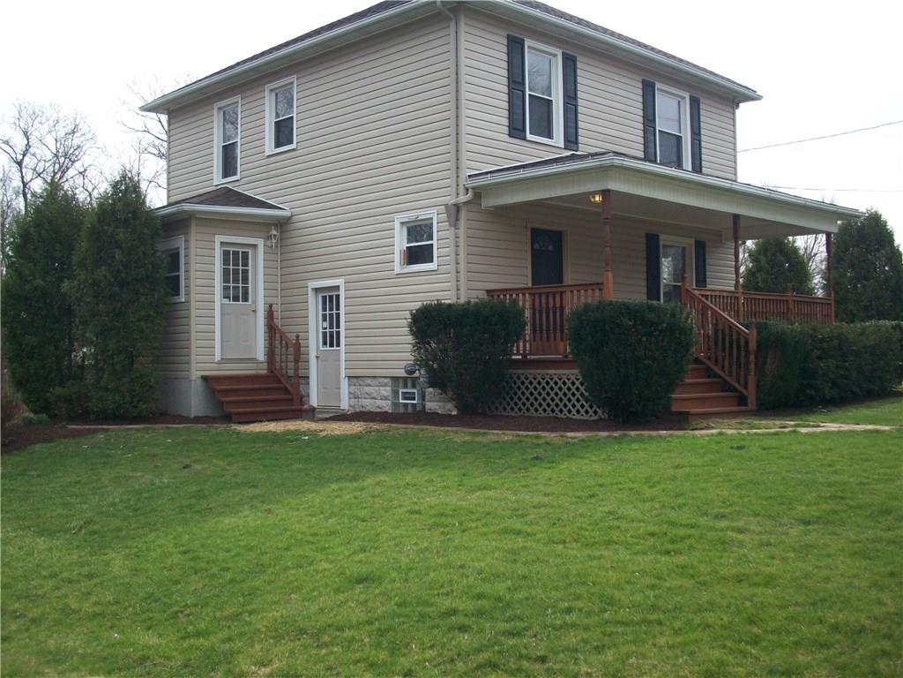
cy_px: 339
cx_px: 452
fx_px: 965
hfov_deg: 50.1
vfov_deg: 38.7
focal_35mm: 37
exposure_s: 1/199
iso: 80
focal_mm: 6.2
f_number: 5.6
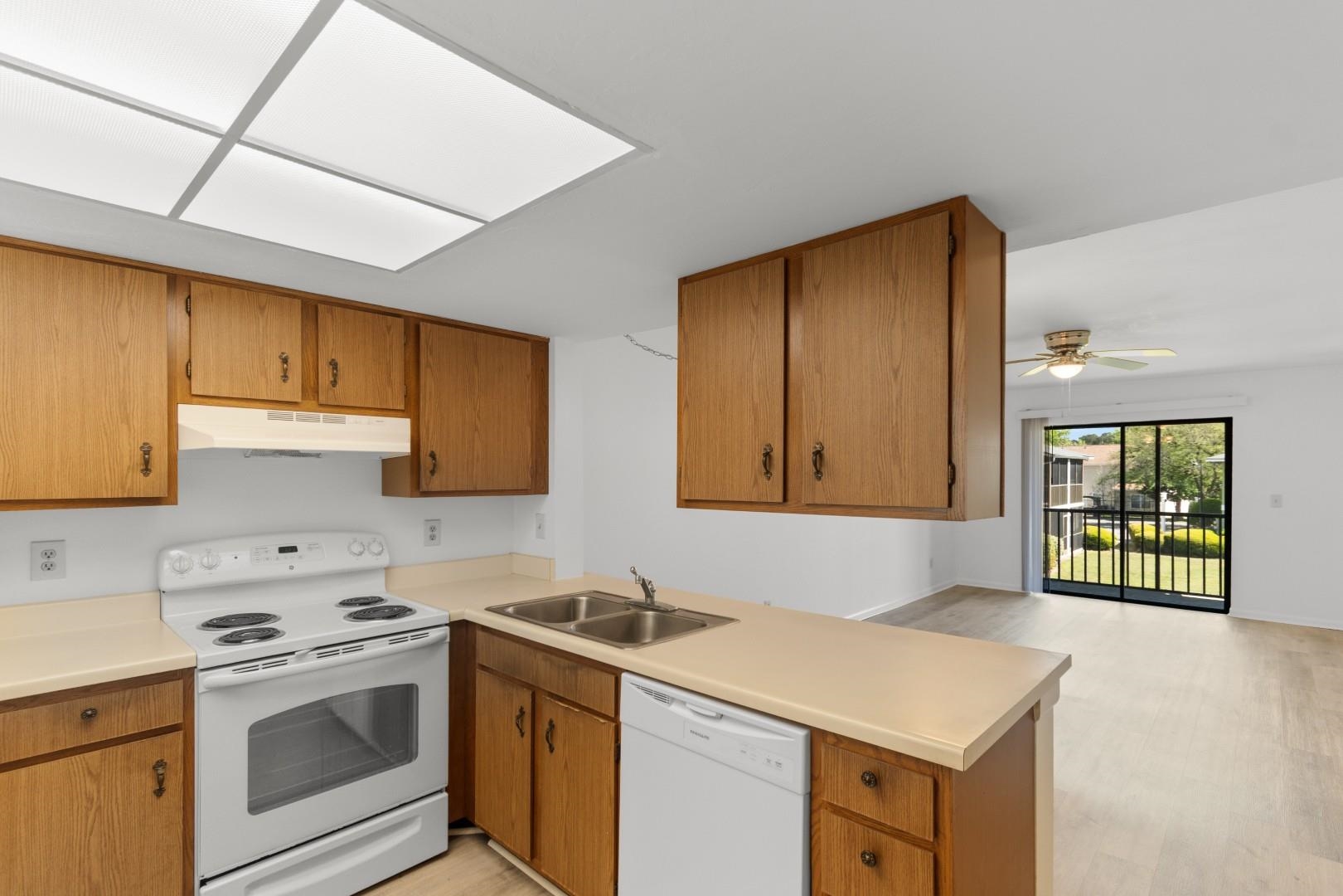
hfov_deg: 100.4
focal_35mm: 15
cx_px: 672
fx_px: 560
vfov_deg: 77.3
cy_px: 448
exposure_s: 1/2
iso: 100
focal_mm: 10
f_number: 4.5
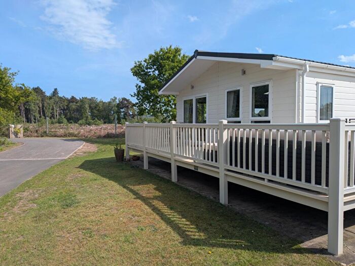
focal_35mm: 24
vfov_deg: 56.8
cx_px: 178
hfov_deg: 71.6
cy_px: 133
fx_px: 246
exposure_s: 1/1949
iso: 28
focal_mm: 4.53
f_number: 1.7
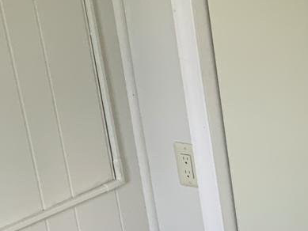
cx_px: 583
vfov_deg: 10.5
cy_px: 339
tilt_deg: -25.4
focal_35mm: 137
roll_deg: +0.6
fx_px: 1219
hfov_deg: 12.8
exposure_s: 1/78
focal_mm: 4.25
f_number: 1.8
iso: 100
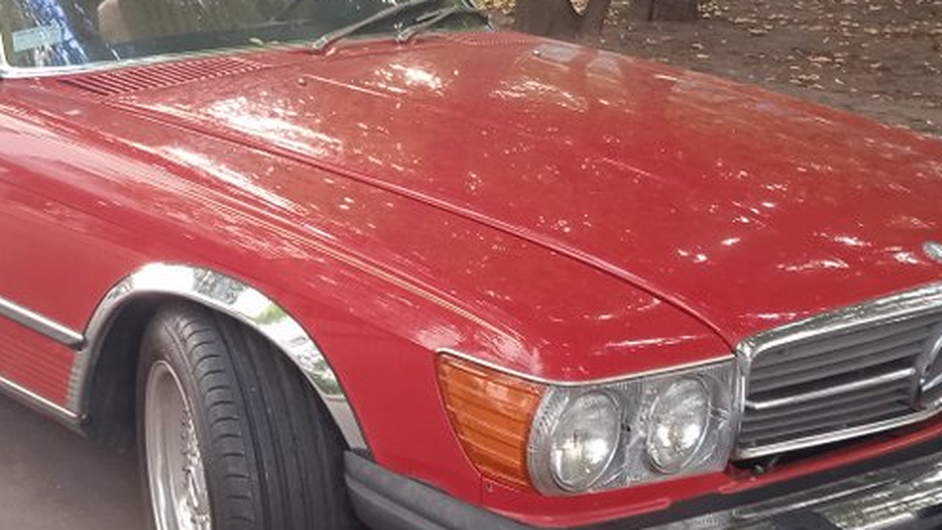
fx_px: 1574
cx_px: 363
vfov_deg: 19.1
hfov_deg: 33.2
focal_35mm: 63
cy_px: 215
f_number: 2.2
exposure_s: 1/33.3
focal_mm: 3.43
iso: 457
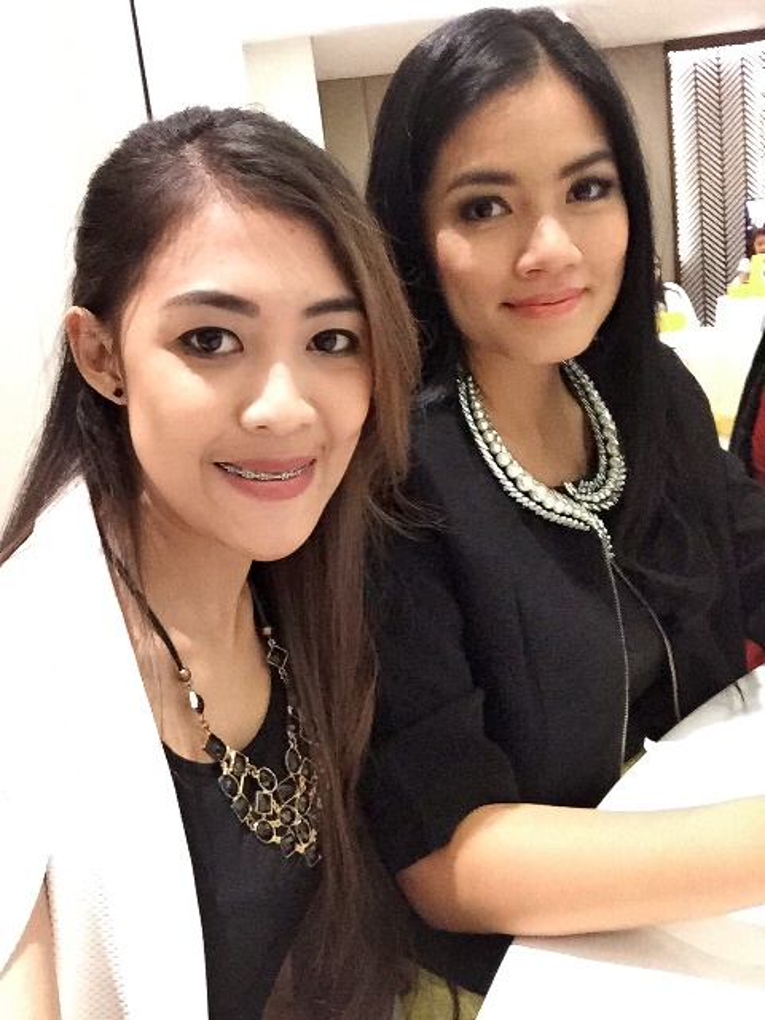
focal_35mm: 31
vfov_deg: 58.4
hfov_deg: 45.4
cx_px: 382
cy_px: 510
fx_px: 913
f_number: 2.2
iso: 500
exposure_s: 1/17
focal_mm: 2.65
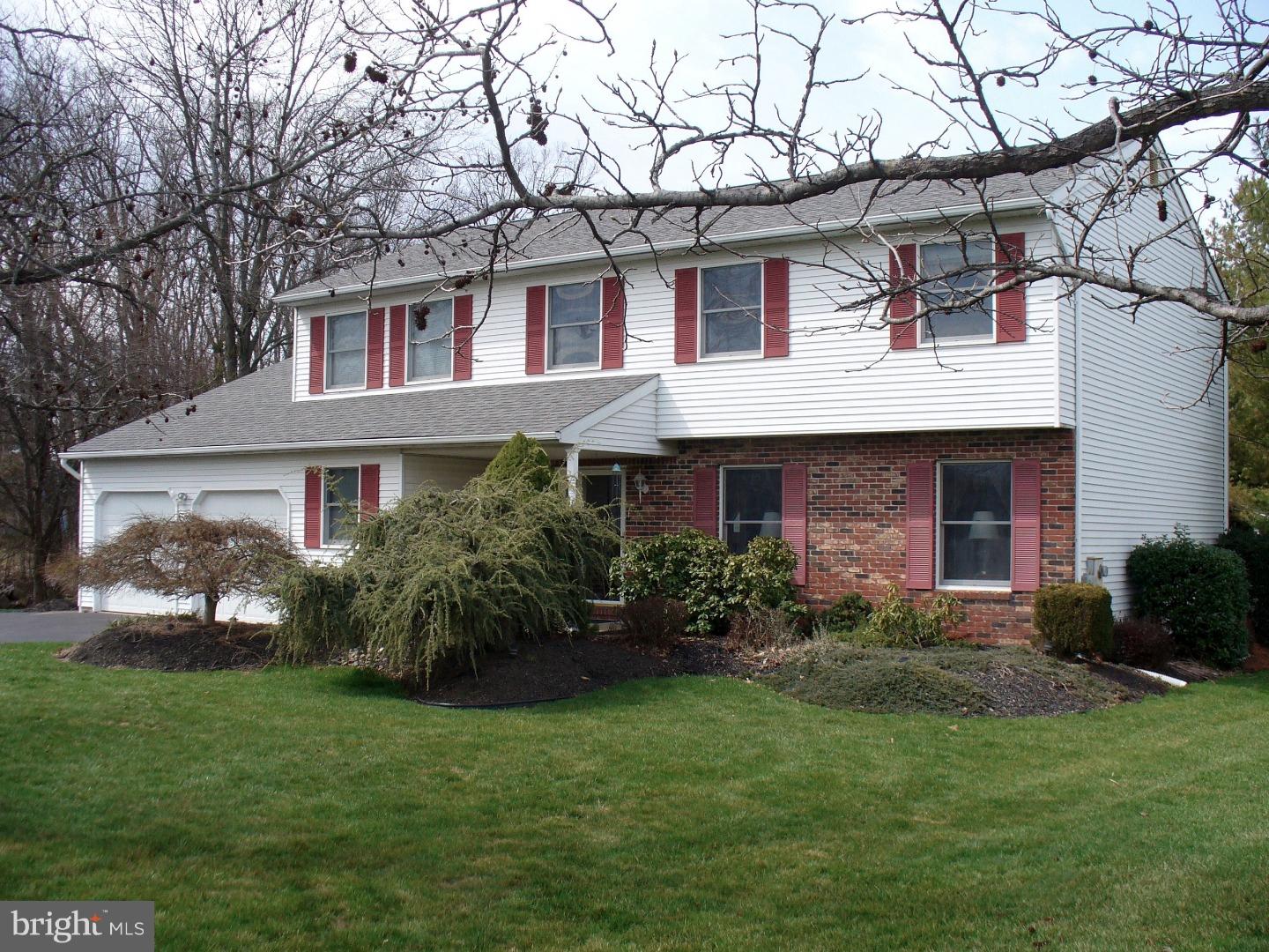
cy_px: 476
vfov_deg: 38.7
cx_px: 634
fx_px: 1356
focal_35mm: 37
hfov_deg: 50.1
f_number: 5.6
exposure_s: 1/200
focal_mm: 6.1
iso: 80
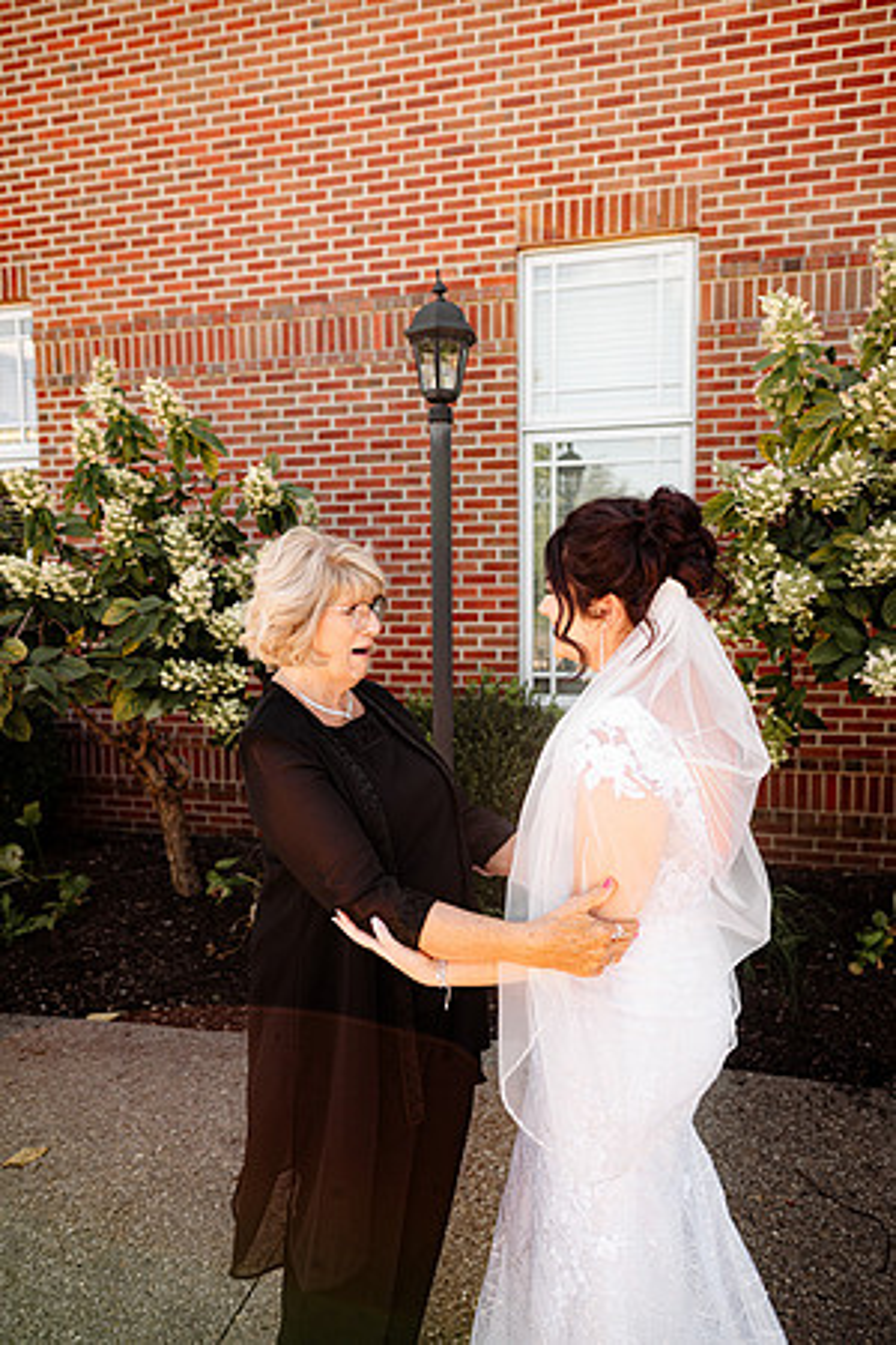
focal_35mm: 24
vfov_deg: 73.7
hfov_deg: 53.1
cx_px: 448
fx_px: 896
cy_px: 672
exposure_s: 1/640
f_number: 2.8
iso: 250
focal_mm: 24
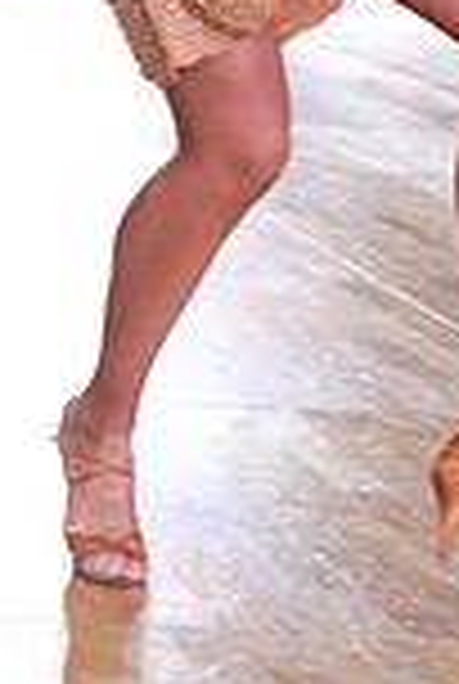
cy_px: -333
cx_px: -367
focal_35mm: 175
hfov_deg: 7.6
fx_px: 3331
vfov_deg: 11.3
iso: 4000
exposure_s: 1/200
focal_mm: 46
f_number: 7.1
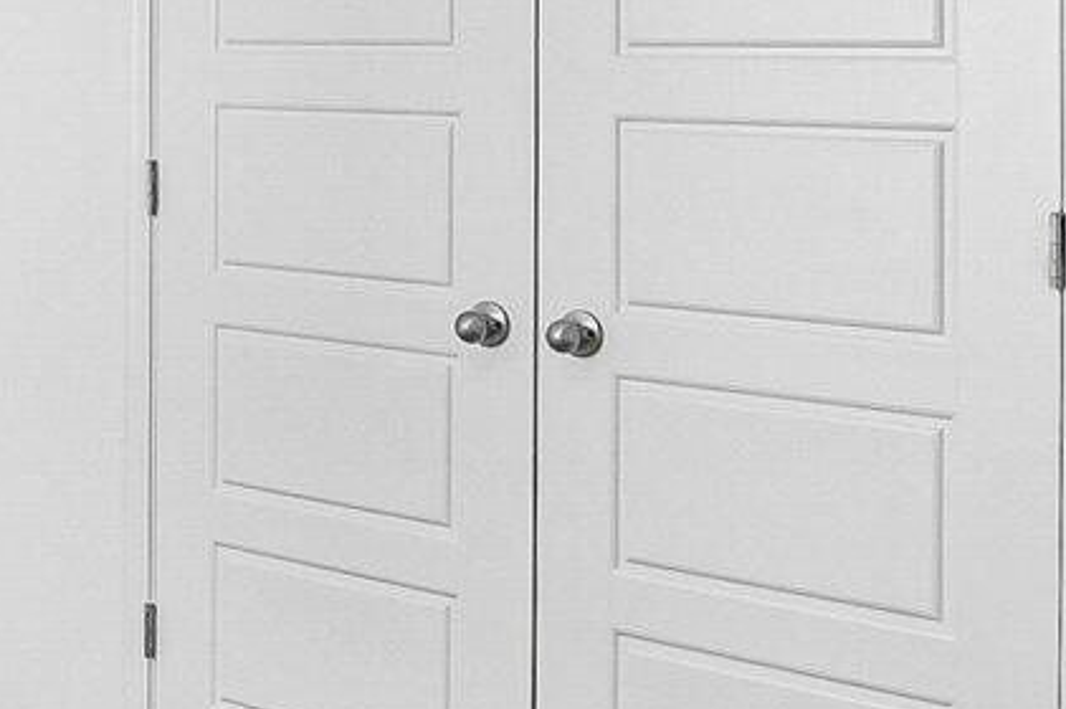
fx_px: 2160
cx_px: -304
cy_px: 39
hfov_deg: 24.4
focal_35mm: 73
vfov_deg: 18.3
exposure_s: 1/25
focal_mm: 10
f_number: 8
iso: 400
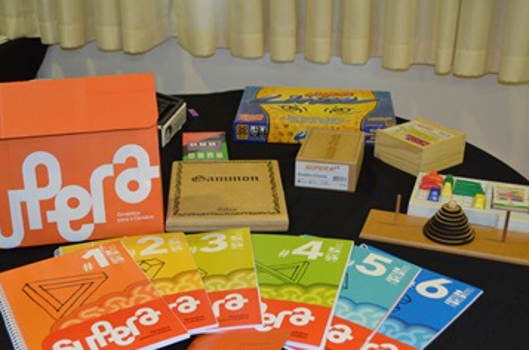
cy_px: 217
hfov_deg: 36.5
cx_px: 242
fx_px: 801
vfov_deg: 24.6
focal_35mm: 55
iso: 2500
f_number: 4.5
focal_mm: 29
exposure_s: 1/60
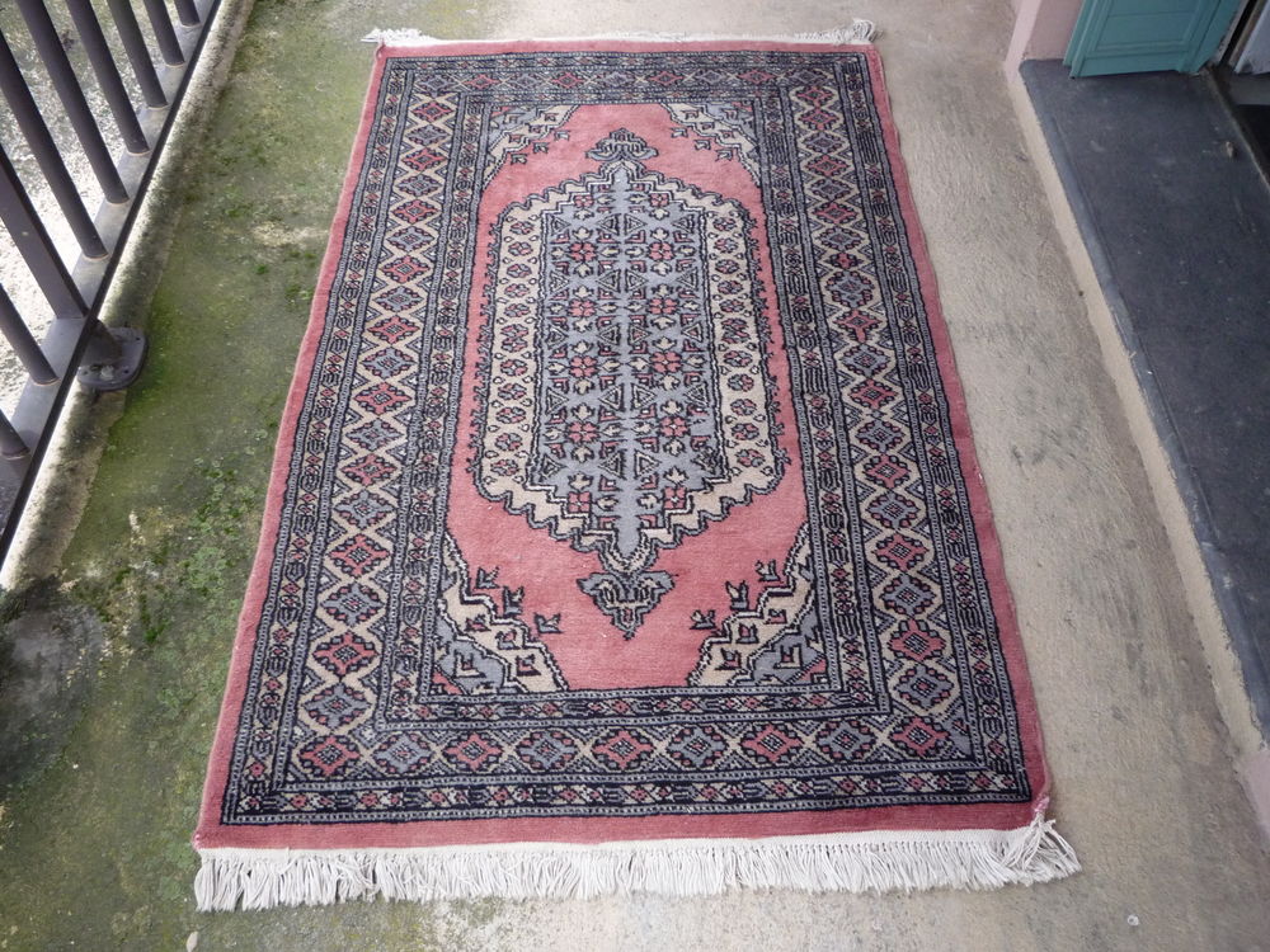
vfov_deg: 46.8
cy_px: 476
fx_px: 1101
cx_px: 635
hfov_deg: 60.0
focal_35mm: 30
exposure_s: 1/30
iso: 250
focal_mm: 5.2
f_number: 3.3
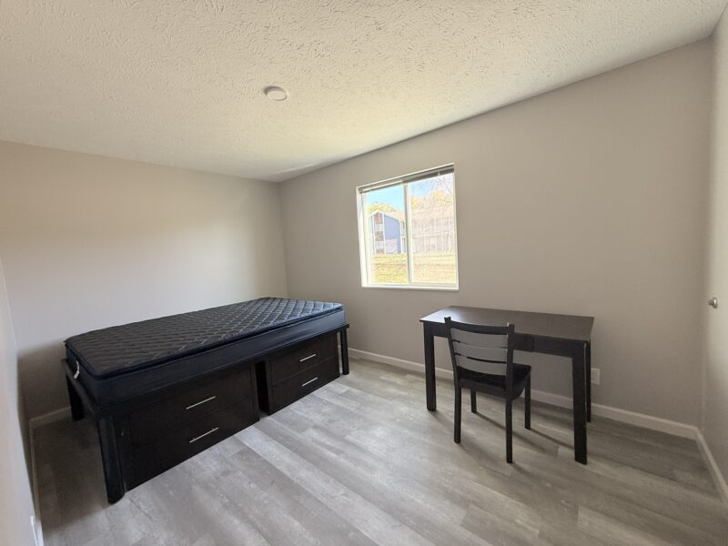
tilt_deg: -3.6
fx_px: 294
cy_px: 273
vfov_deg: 85.7
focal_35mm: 14
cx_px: 364
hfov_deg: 102.1
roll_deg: +4.6
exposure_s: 1/99
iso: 100
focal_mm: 2.22
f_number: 2.2
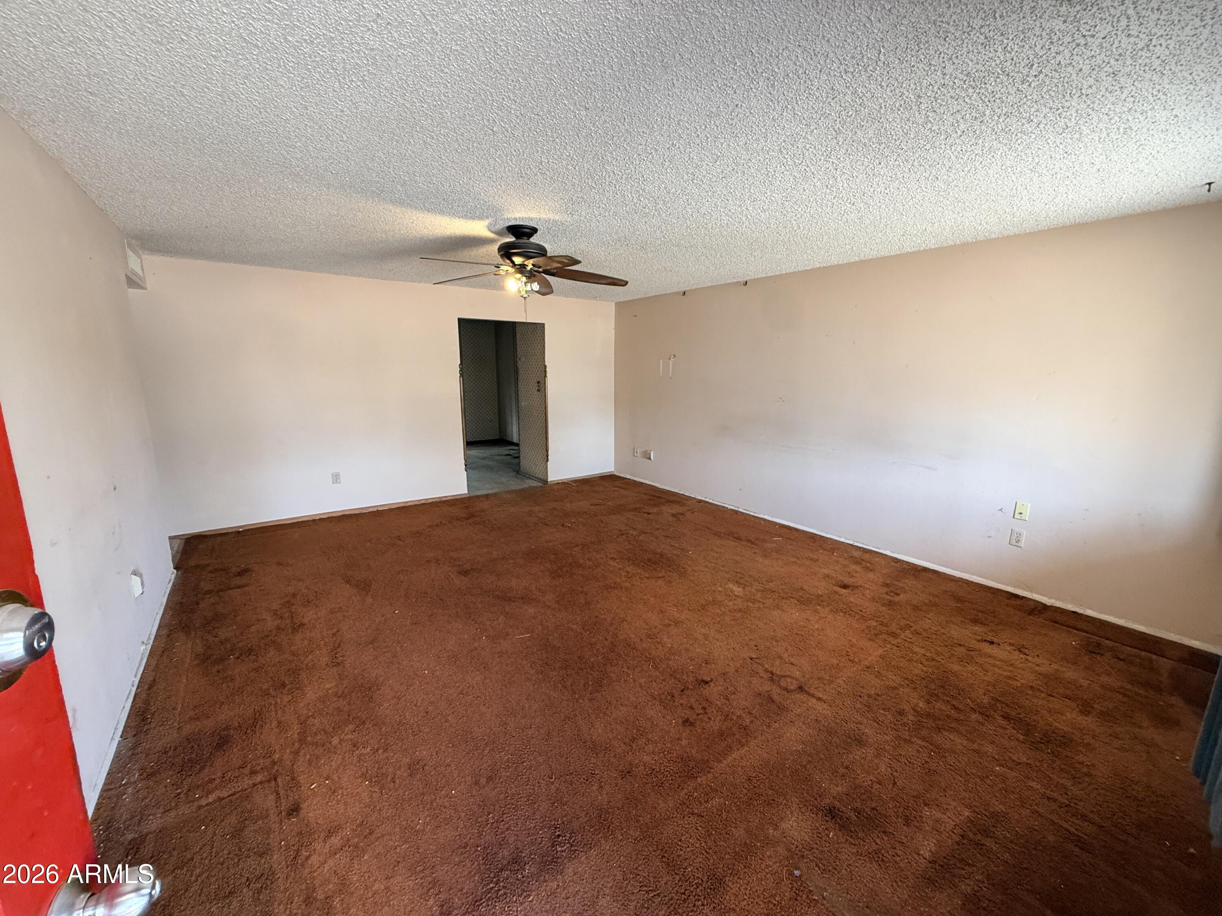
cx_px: 611
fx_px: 494
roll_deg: -0.6
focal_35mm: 14
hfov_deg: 102.1
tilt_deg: -10.3
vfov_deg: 85.7
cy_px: 458
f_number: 2.2
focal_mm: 2.22
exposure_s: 1/99
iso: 320
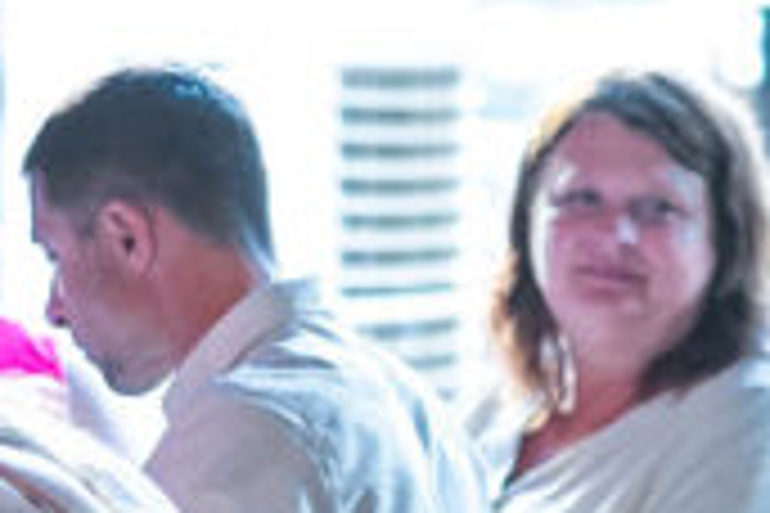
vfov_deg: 3.1
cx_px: 1279
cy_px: -128
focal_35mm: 449
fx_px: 9603
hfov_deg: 4.6
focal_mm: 75
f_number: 1.8
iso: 1250
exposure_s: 1/160
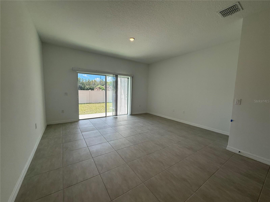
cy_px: 101
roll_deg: -1.3
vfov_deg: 85.7
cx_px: 135
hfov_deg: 102.1
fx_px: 109
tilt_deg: -4.5
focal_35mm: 14
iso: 64
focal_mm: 2.22
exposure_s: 1/458
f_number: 2.2
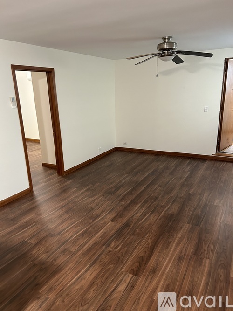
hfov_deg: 53.0
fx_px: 233
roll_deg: +1.7
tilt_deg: -14.3
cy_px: 156
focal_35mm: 26
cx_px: 116
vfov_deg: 67.3
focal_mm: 5.7
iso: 320
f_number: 1.5
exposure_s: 1/60
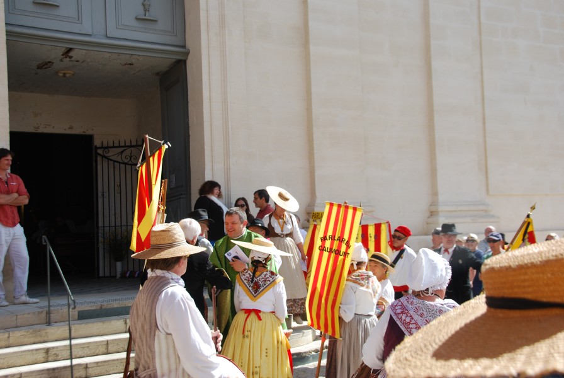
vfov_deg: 29.0
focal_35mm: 46
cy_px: 189
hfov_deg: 42.3
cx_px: 282
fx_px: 729
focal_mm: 31
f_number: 7.1
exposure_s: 1/200
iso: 100
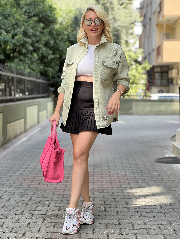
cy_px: 120
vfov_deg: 25.3
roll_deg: -1.4
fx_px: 534
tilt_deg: -1.5
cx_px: 90
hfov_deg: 19.1
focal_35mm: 77
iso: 40
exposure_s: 1/121
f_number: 2.8
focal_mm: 9
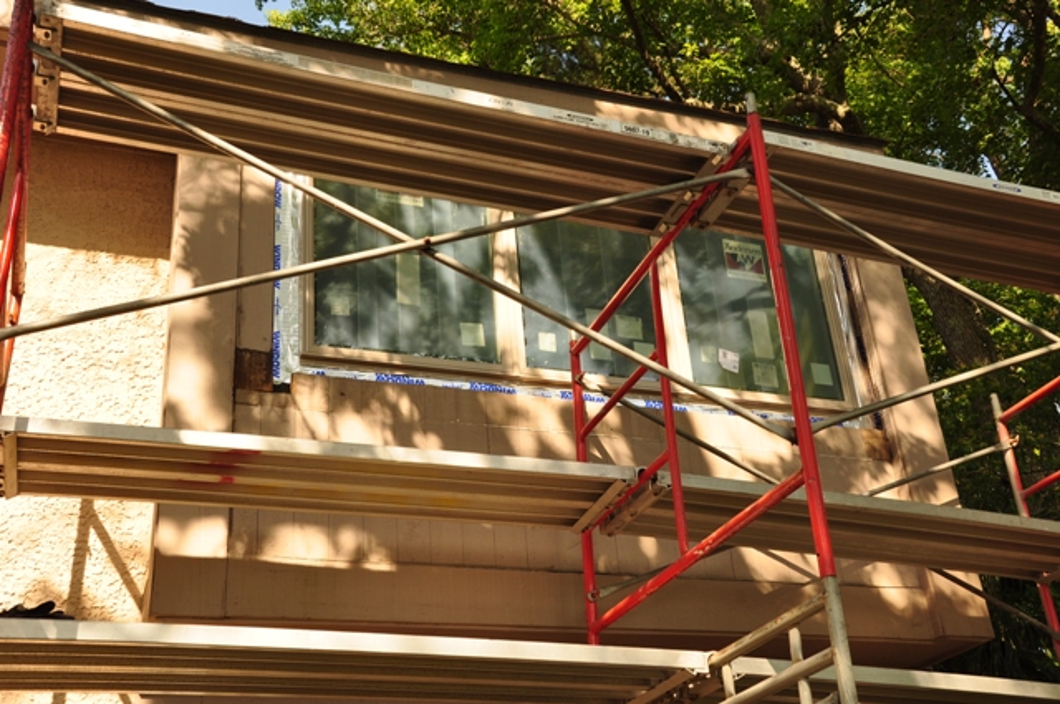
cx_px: 530
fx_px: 1235
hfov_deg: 46.5
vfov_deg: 31.8
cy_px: 352
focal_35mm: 42
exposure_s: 1/100
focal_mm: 28
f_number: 11
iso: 200
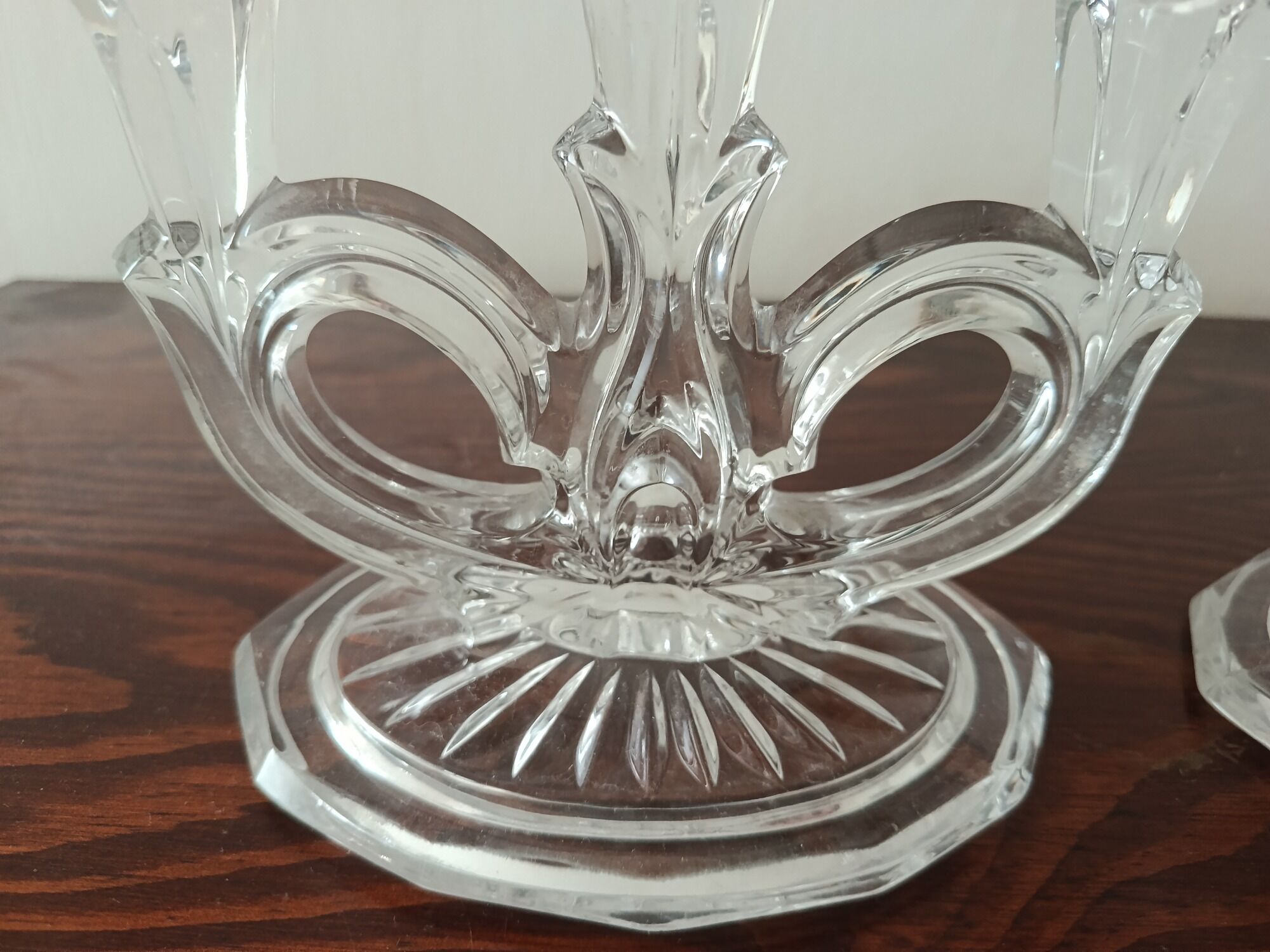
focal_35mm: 24
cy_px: 476
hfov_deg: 71.6
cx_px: 635
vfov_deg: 56.8
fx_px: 881
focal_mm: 5.24
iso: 1250
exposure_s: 1/99.9
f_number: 1.7
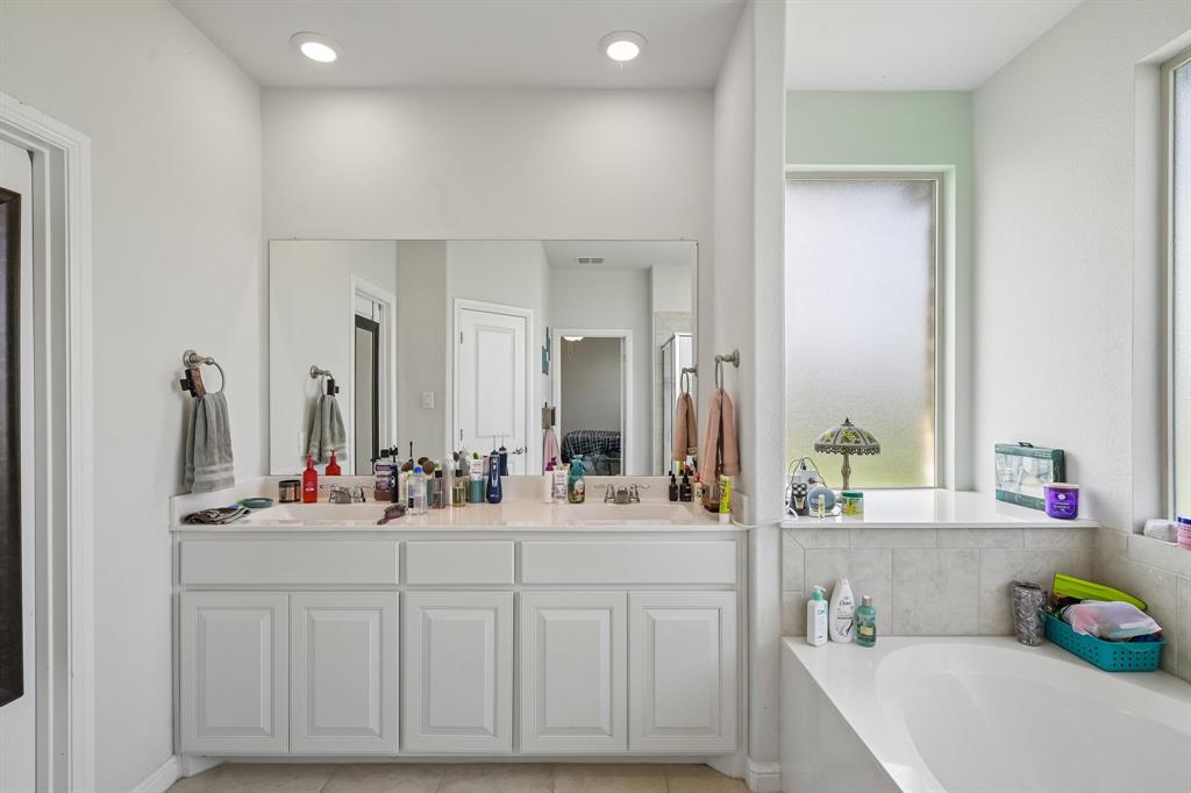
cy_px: 396
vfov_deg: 72.0
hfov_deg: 95.0
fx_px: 546
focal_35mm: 16
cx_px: 596
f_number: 8
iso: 400
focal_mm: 16.5
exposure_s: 1/200
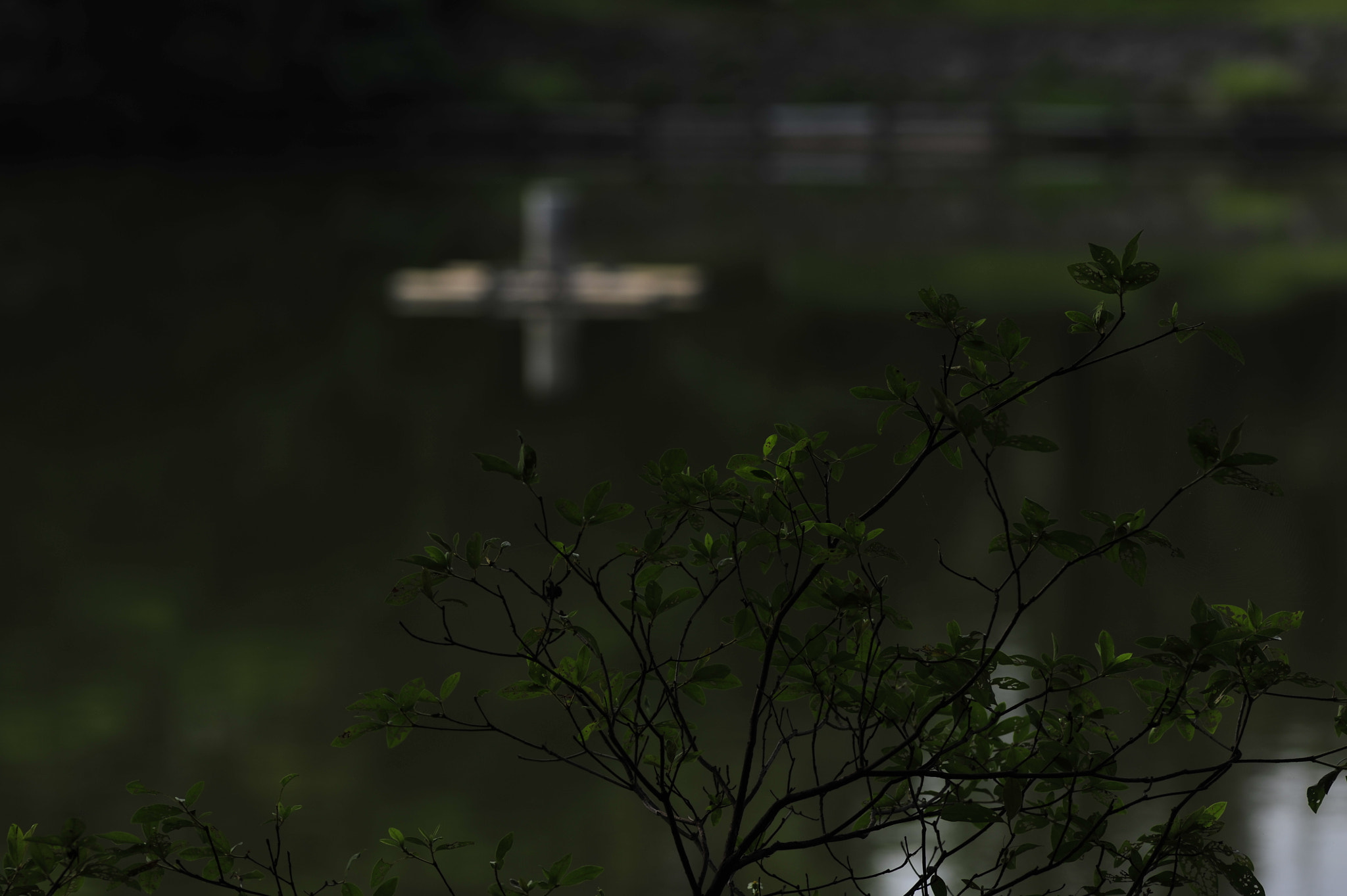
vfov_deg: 7.6
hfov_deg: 11.4
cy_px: 448
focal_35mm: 180
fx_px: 6731
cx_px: 674
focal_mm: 180
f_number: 5.6
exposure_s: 1/800
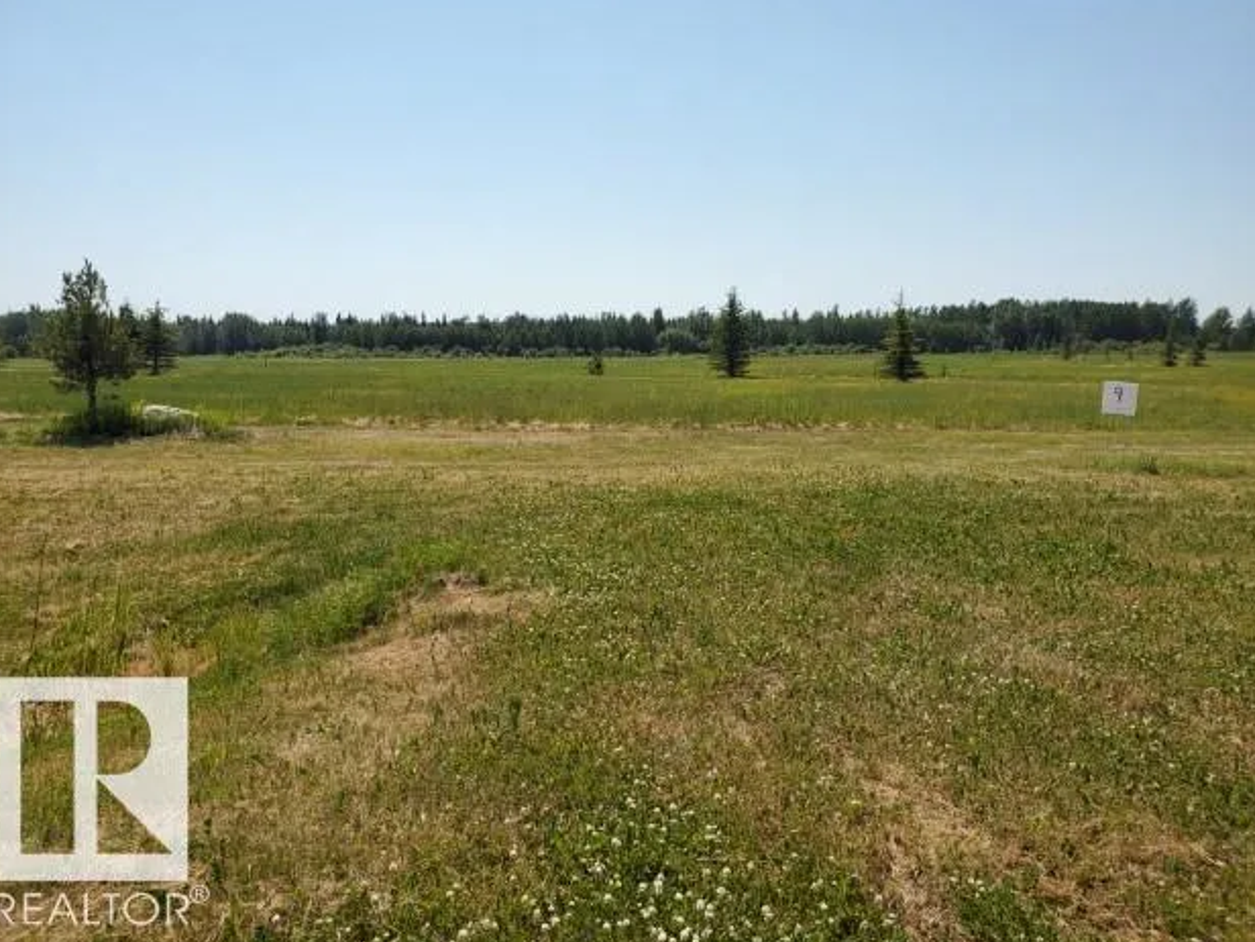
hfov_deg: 65.3
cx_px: 636
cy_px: 465
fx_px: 979
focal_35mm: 27
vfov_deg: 51.4
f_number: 2.4
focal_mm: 4.3
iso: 50
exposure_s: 1/1951
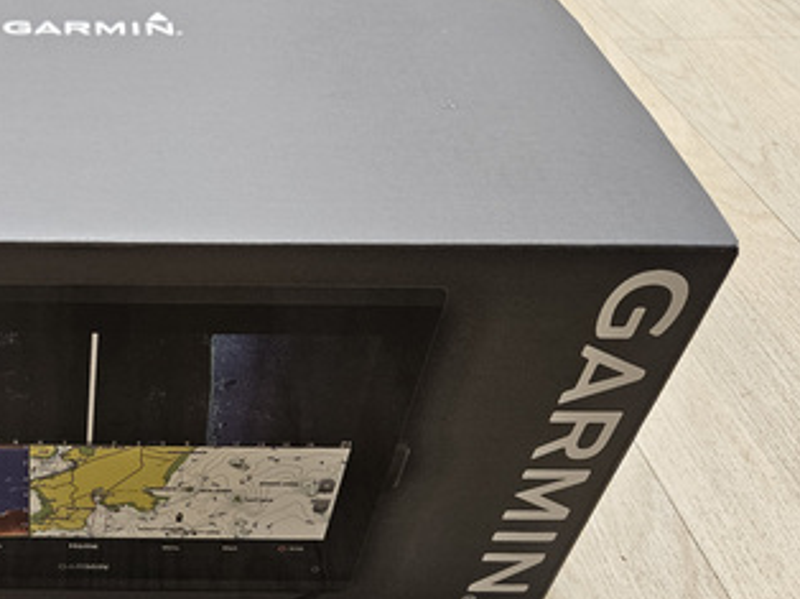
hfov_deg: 39.4
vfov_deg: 32.5
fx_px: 1016
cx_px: 56
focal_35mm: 44
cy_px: 403
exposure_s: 1/142
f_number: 1.8
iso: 320
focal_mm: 5.4
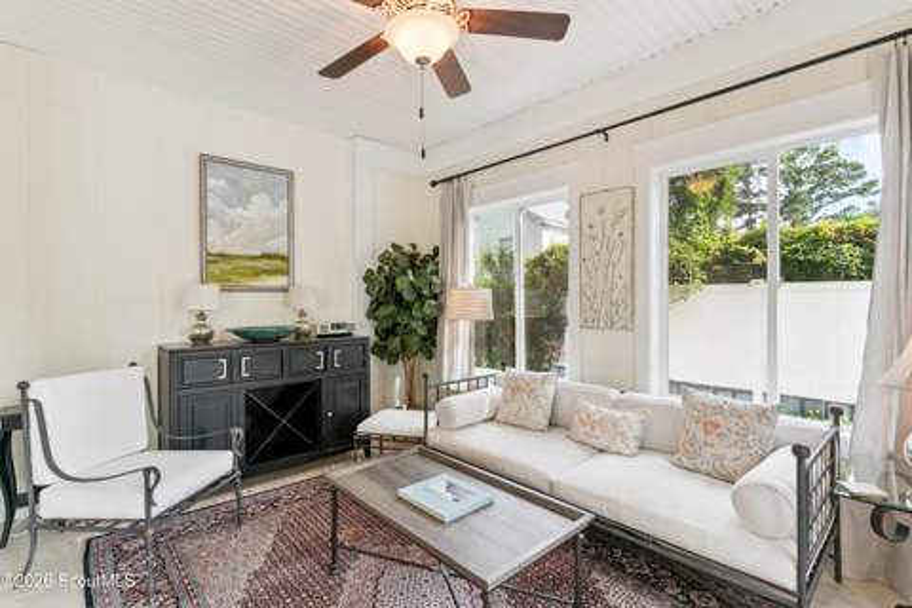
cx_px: 456
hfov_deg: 93.3
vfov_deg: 70.4
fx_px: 431
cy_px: 304
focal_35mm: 17
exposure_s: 1/50
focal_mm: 17
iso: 250
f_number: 8
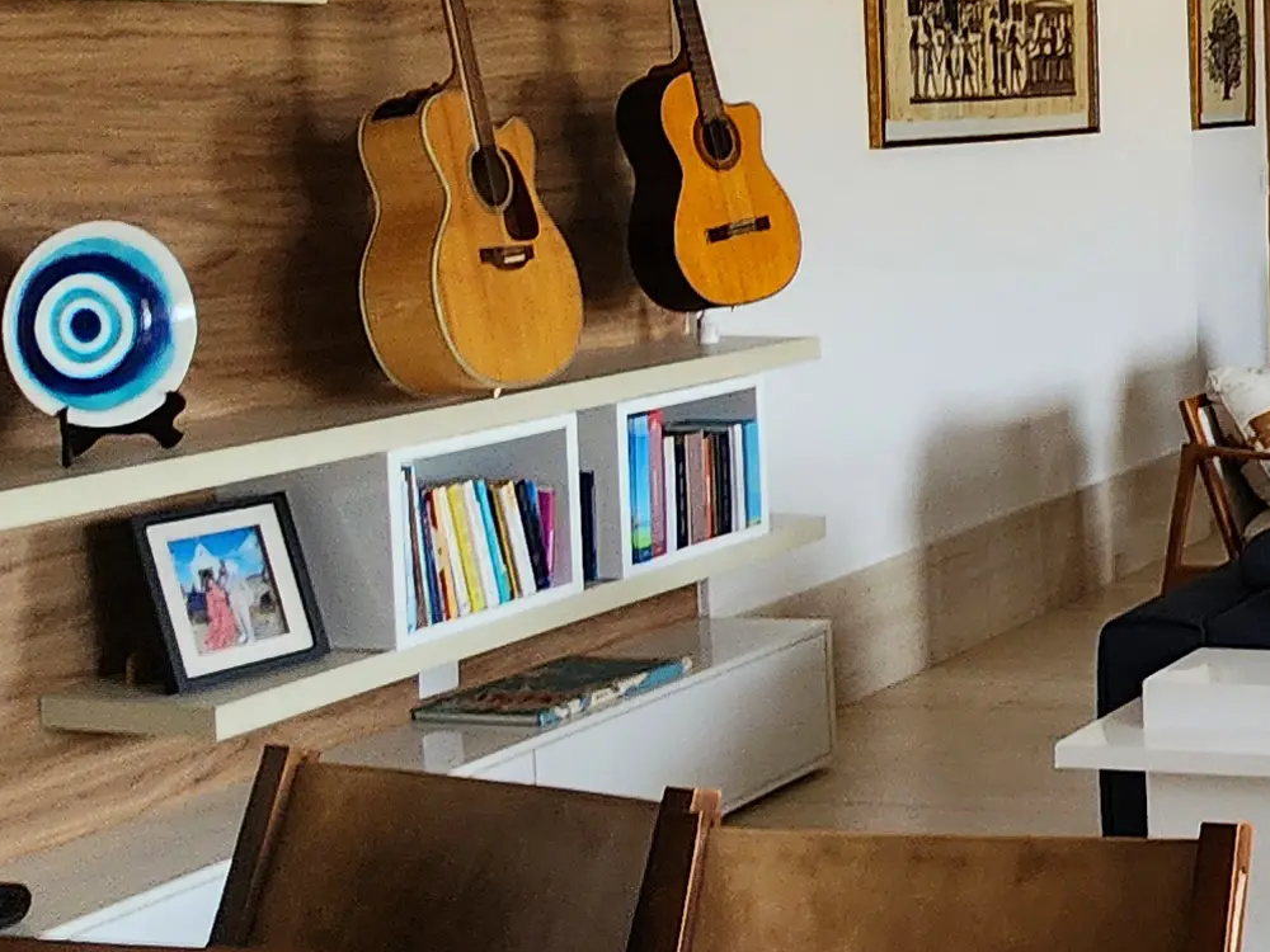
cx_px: 1910
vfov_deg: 27.5
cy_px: 185
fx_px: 1908
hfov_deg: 26.5
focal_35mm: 52
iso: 125
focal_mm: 2.2
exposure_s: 1/60
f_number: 2.2
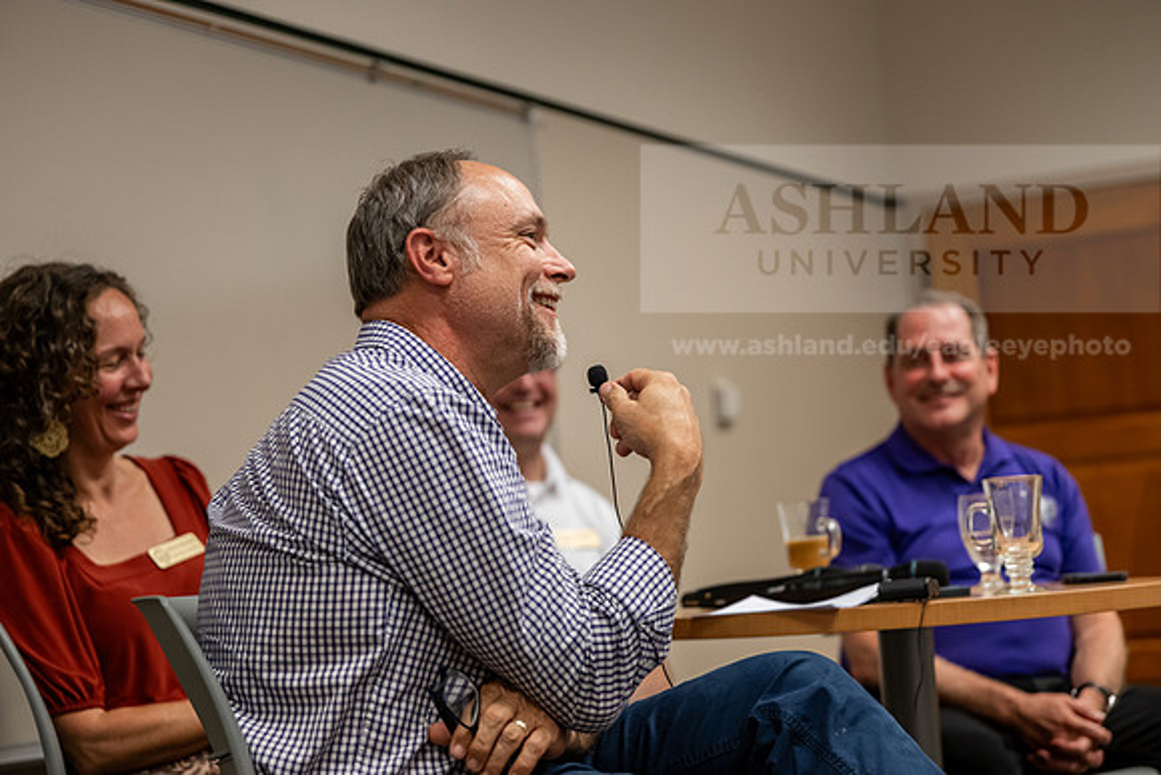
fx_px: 2419
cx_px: 580
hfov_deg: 27.0
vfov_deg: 18.2
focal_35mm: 75
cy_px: 388
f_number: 2.8
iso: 1600
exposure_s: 1/200
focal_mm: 75
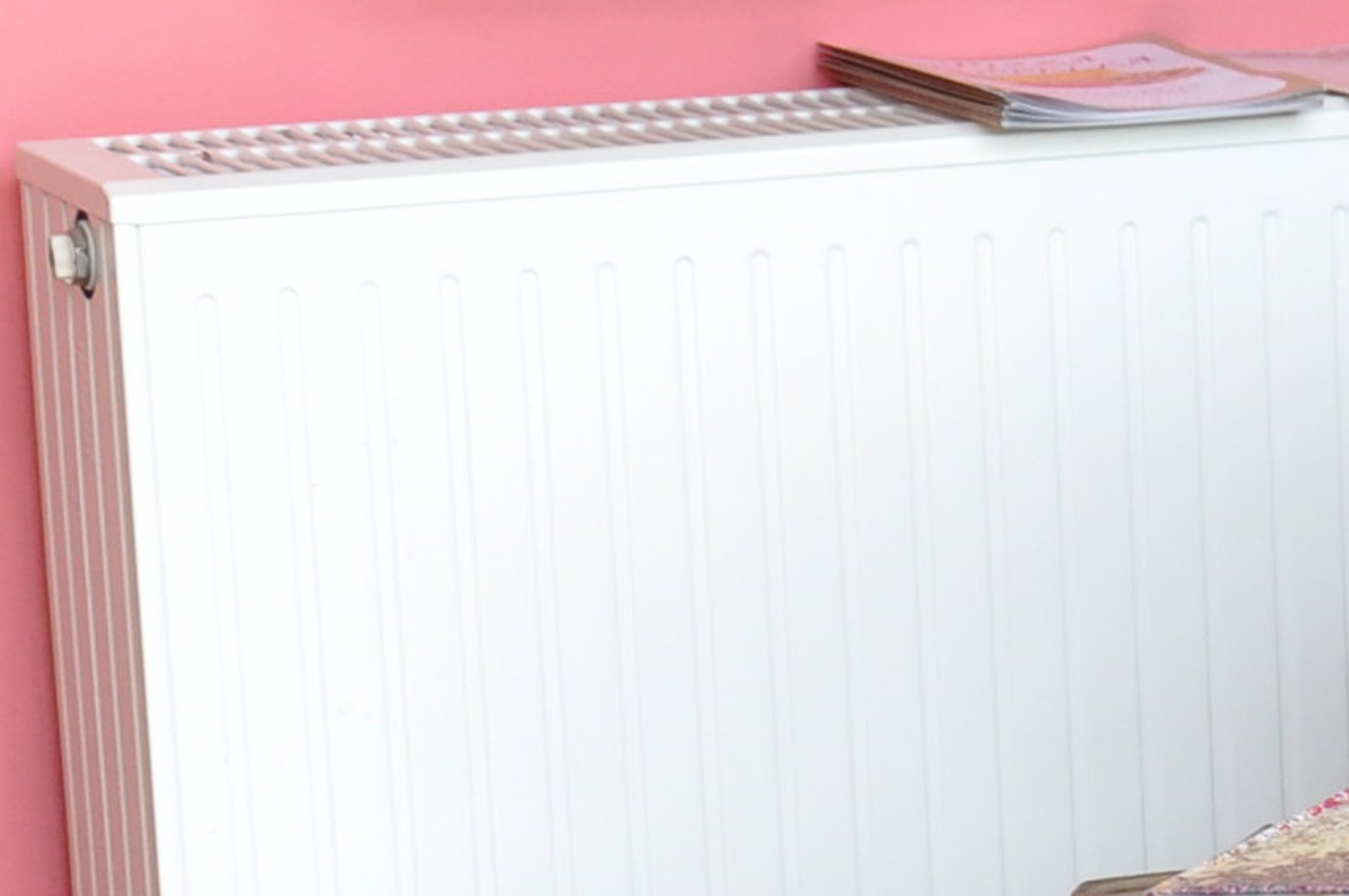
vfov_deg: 7.6
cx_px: 2071
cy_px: 795
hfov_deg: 11.0
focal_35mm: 180
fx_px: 6737
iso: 400
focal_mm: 24
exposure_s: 1/100
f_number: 5.6
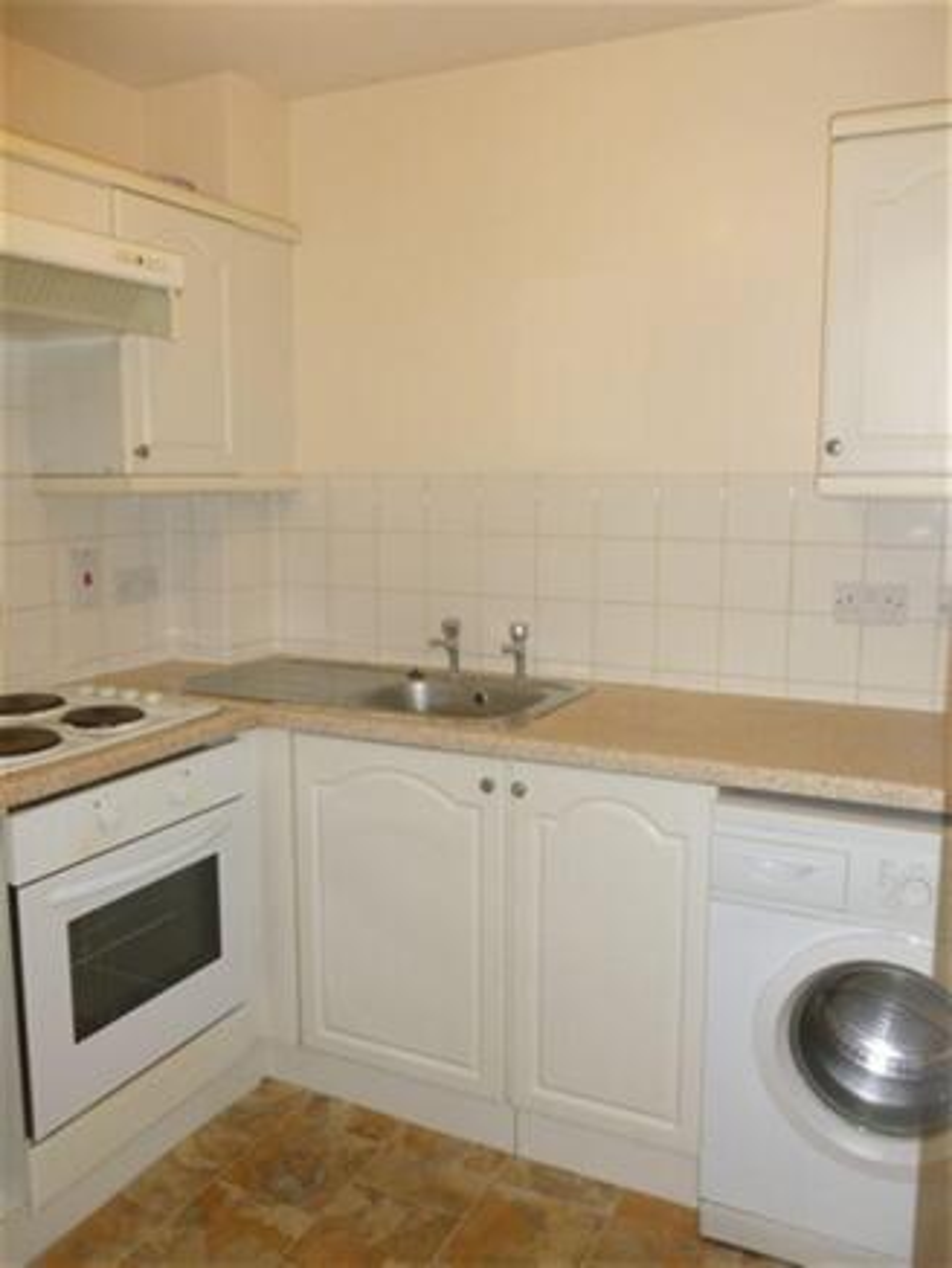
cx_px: 476
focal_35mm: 28
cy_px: 634
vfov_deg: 63.4
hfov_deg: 49.8
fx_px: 1026
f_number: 3.3
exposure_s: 1/60
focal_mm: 5
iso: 125
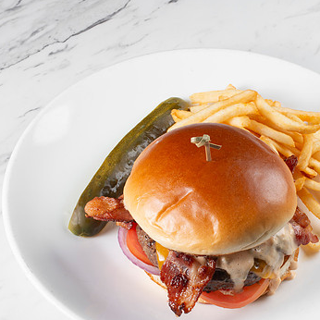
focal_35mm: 96
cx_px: 214
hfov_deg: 18.1
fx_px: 1004
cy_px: 197
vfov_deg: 18.1
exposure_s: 1/250
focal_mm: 50
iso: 100
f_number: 13
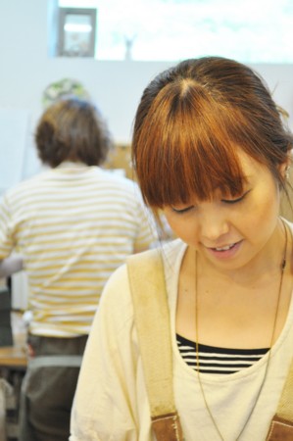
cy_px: 220
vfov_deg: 24.6
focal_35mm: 82
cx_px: 146
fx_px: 1009
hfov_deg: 16.5
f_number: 5.6
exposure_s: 1/60
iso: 1600
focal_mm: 55
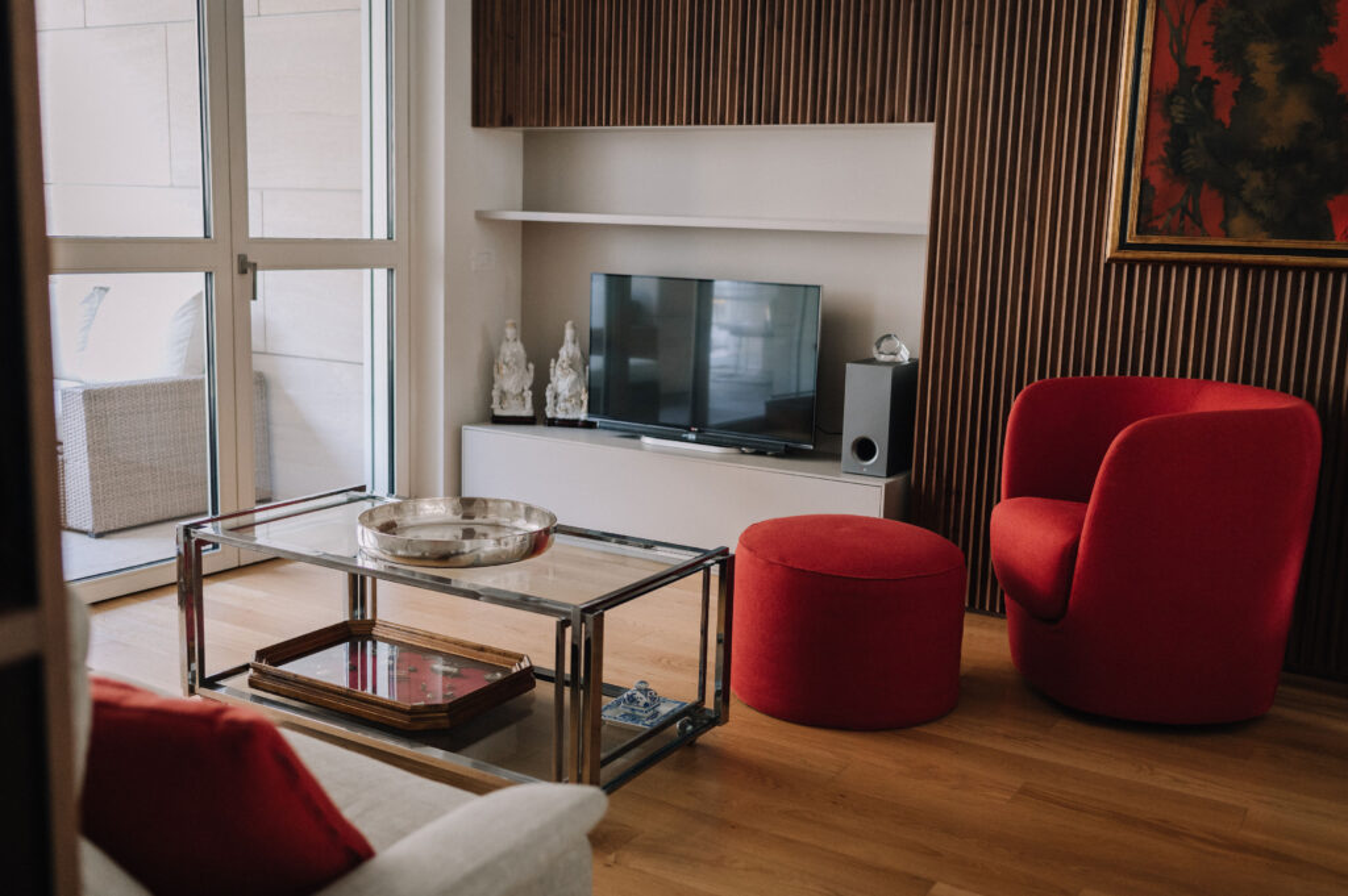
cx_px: 674
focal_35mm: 36
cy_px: 448
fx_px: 1348
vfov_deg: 36.8
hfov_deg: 53.1
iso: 2500
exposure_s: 1/250
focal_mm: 35
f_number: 2.2
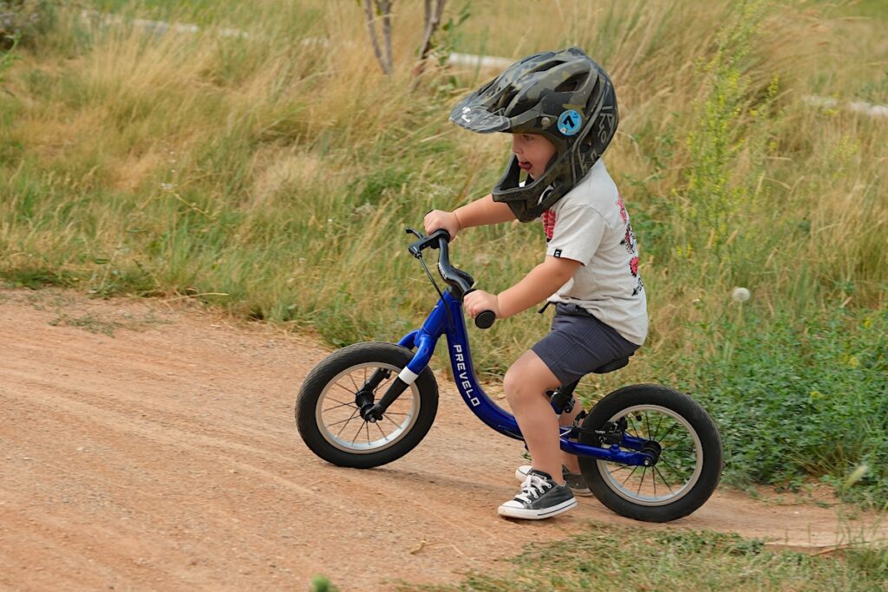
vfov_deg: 8.6
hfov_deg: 12.9
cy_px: 296
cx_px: 444
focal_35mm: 159
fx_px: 3922
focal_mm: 106
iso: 125
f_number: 4.5
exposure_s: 1/340
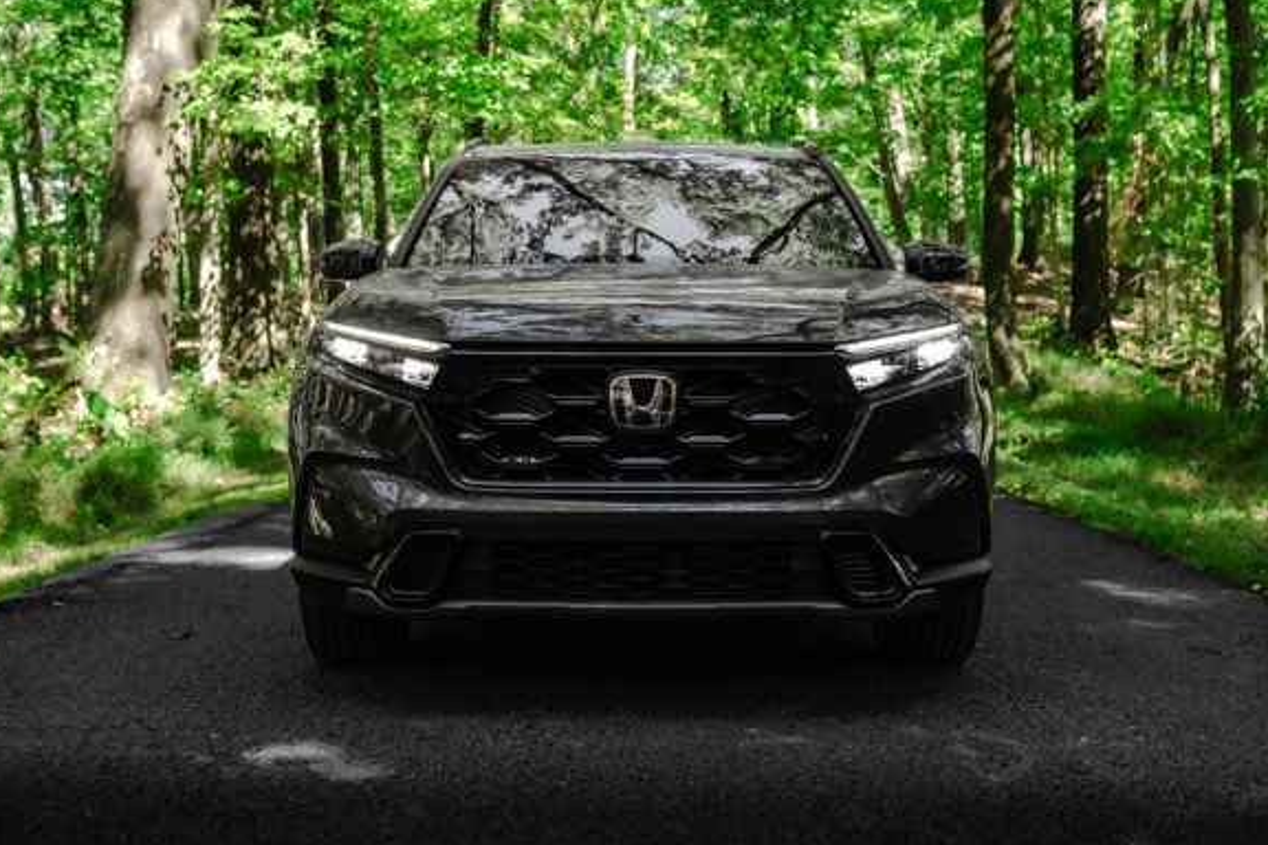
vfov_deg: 27.0
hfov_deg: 39.6
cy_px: 388
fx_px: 1761
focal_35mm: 50
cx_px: 641
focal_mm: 45
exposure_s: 1/640
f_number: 5
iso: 1250
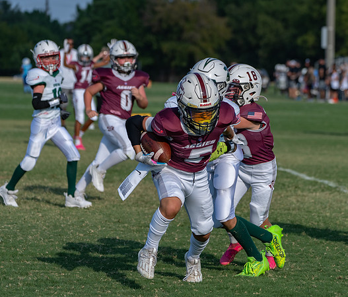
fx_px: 2603
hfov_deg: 7.6
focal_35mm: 246
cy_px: 146
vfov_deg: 6.5
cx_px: 247
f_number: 5.6
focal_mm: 183
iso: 200
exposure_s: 1/1600
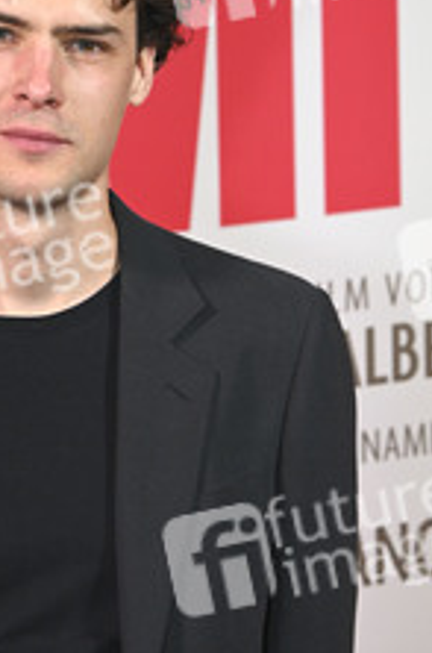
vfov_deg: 20.2
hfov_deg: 13.4
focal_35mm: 101
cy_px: 400
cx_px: 47
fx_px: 1826
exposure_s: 1/200
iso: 2000
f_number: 7.1
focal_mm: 56
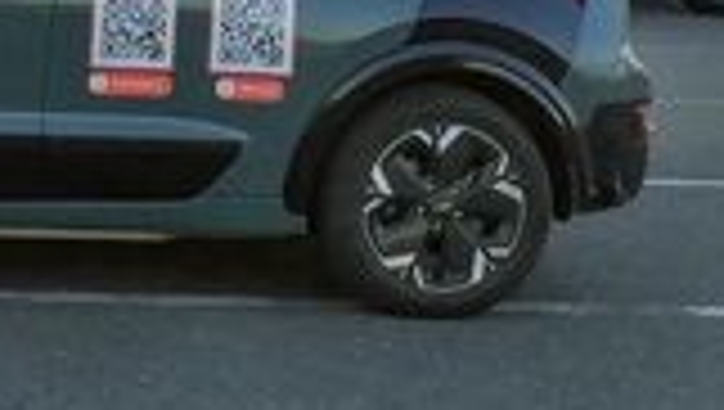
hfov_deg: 14.1
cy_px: -104
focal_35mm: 144
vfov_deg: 8.4
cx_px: -310
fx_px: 2768
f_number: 1.8
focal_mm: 5.3
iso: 50
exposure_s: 1/670
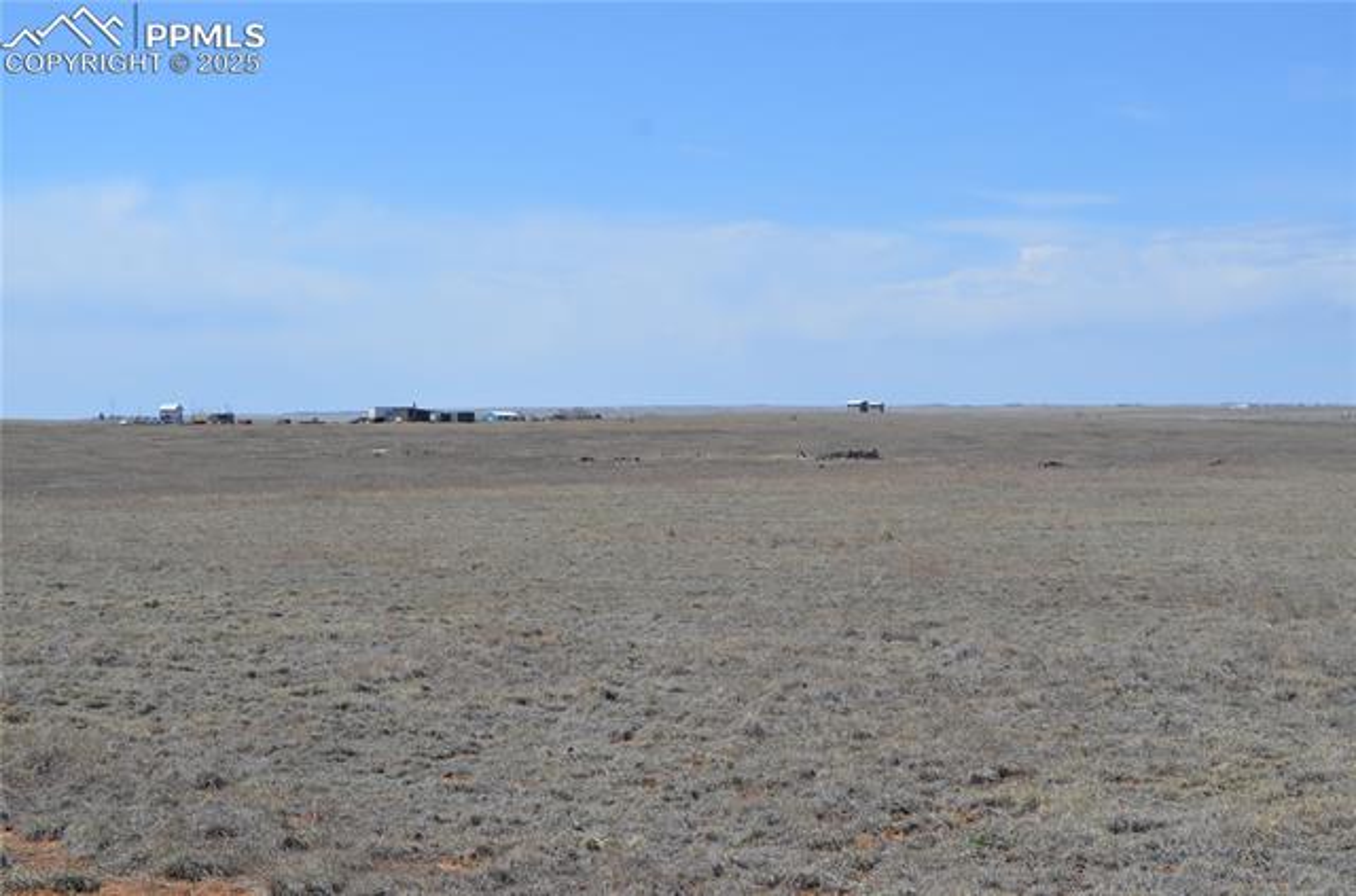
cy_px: 448
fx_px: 2817
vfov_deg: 18.1
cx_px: 678
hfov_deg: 27.1
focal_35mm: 75
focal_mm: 50
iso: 100
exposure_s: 1/320
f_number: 9
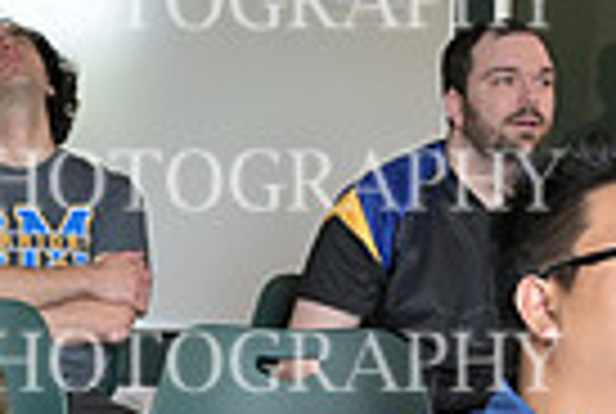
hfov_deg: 14.5
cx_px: -85
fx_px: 2351
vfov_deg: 9.9
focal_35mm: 137
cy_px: 452
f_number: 4
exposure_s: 1/125
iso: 2000
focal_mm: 32.5
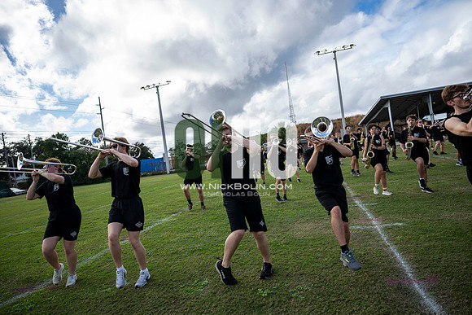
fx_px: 315
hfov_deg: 73.7
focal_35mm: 24
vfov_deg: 53.2
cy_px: 158
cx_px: 236
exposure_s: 1/1250
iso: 125
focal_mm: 24
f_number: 2.8
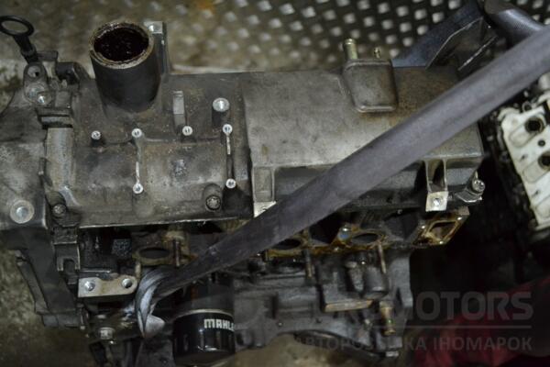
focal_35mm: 39
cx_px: 275
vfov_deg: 34.2
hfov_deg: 49.6
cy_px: 184
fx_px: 596
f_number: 4.2
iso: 1250
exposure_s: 1/60
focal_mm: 26
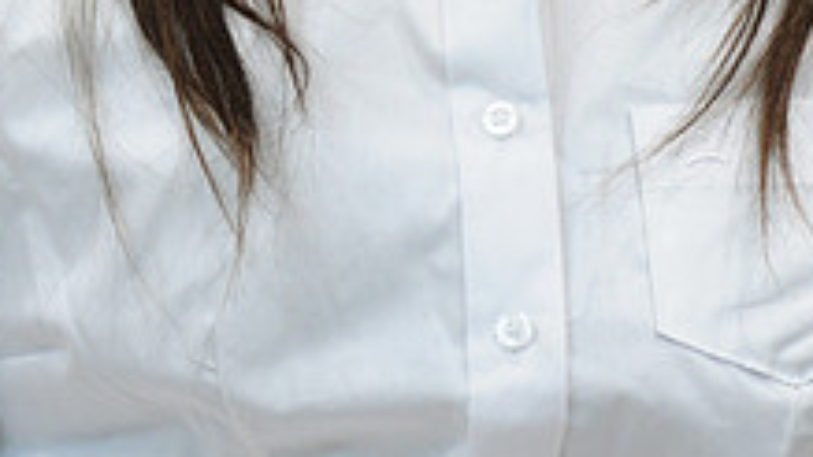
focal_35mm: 340
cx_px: 514
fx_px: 7327
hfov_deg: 6.3
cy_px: -602
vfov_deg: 3.5
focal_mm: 82
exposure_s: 1/125
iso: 640
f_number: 4
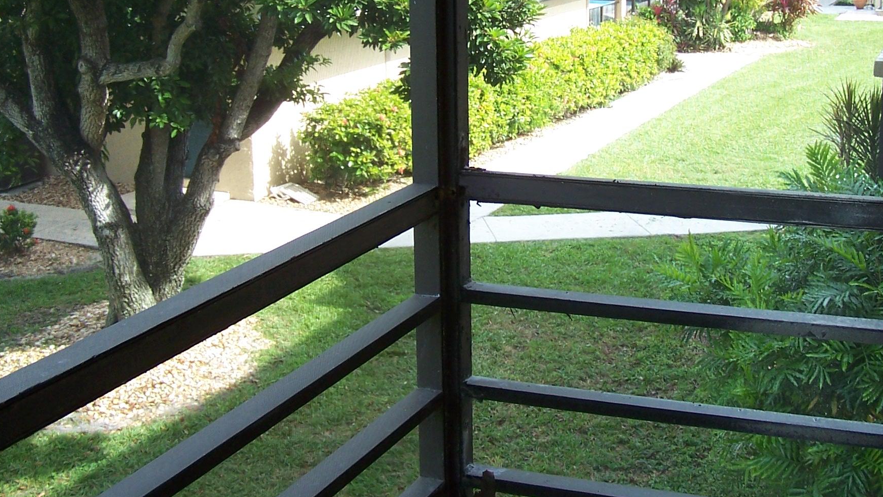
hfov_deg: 37.7
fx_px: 1288
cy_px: 134
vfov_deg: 21.7
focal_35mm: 55
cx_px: 533
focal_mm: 6.3
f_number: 2.8
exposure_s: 1/90
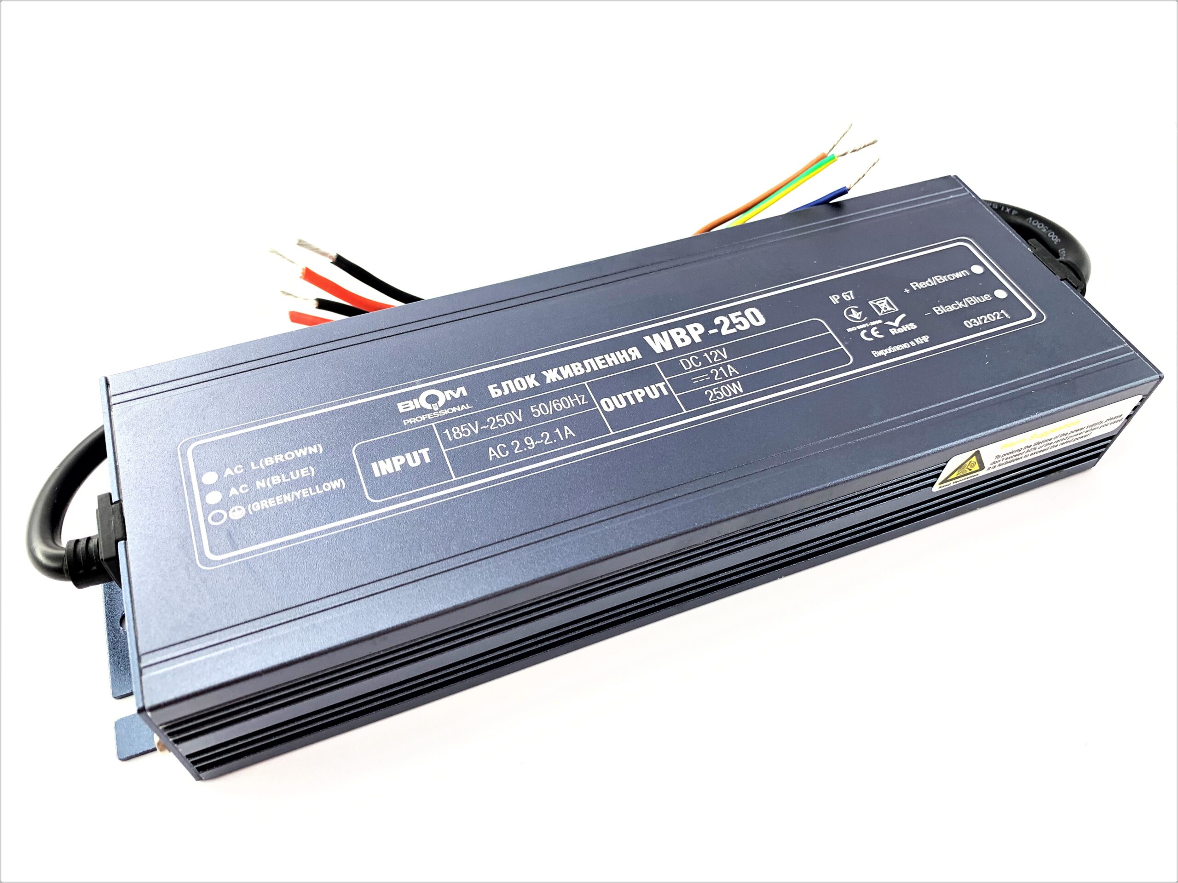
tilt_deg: -51.5
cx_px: 589
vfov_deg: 53.1
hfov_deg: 67.3
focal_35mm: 26
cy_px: 442
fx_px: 885
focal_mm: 4.25
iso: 100
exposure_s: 1/105
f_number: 1.8
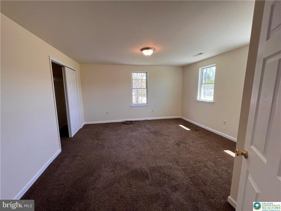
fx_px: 106
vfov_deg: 89.9
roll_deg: -0.5
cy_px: 106
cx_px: 140
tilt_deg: -8.8
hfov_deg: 106.2
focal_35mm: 13
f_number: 1.8
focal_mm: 1.57
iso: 80
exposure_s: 1/120
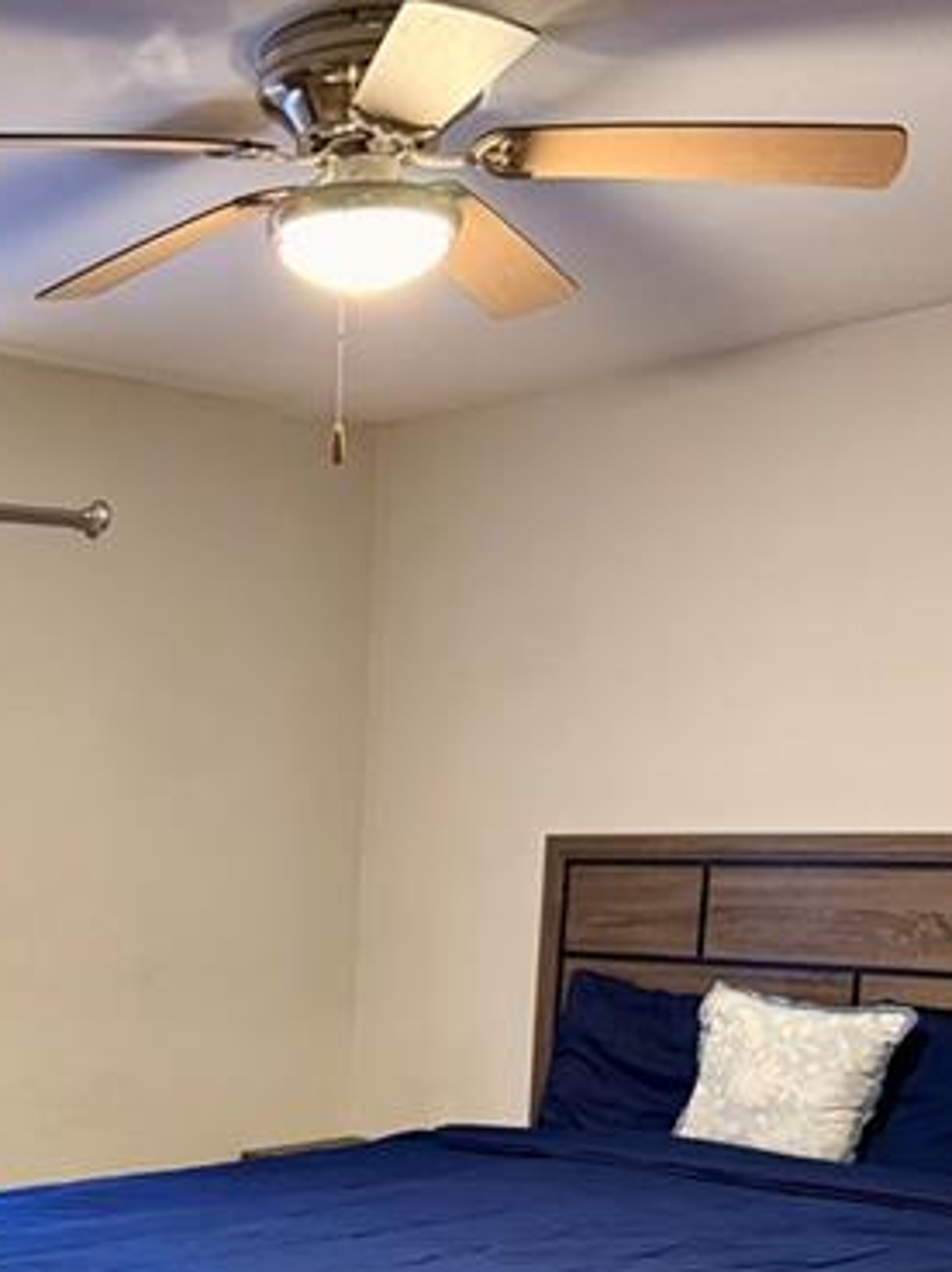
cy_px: 1213
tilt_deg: -11.2
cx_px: 62
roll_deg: -0.6
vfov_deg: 35.3
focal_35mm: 50
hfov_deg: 27.8
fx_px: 1837
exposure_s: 1/40
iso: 1000
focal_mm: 6.76
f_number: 1.78
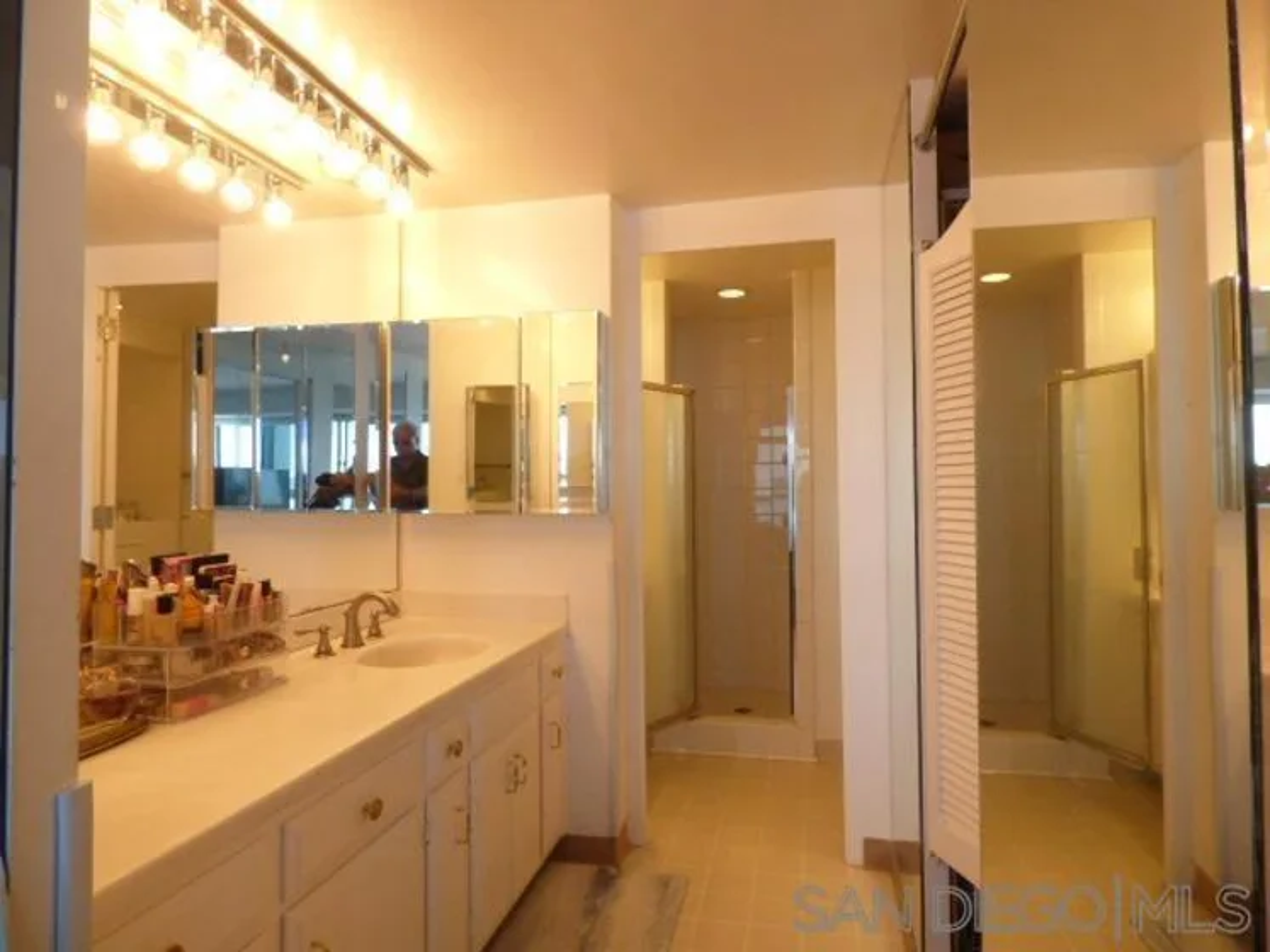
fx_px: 734
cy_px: 476
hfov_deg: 81.8
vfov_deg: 66.0
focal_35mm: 20
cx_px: 635
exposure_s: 1/125
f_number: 2.8
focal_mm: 3.58
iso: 200
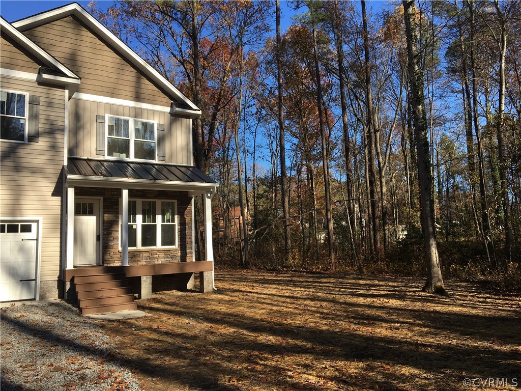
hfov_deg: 61.7
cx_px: 260
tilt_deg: +9.2
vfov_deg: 48.2
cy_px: 196
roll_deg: +2.7
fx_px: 436
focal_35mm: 29
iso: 25
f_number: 2.2
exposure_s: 1/874
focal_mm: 4.15
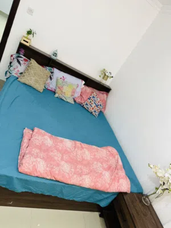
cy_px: 114
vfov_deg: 71.6
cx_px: 86
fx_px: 158
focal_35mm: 24
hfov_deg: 56.8
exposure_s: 1/50
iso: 200
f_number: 1.78
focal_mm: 6.86
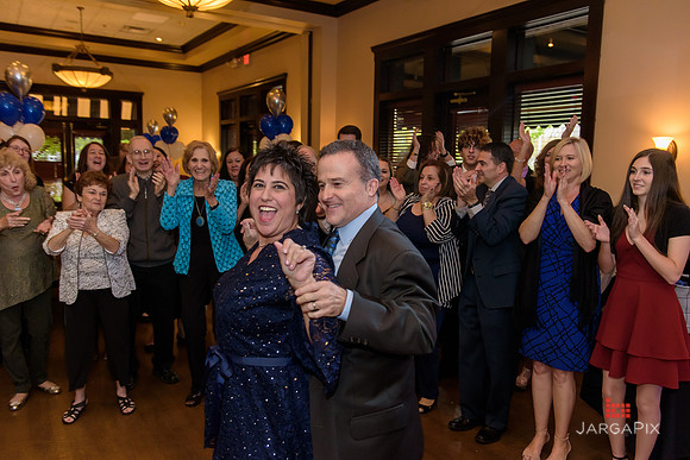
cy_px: 230
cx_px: 345
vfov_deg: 46.4
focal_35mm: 28
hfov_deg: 65.5
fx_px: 537
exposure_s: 1/125
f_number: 3.2
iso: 1600
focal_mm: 28
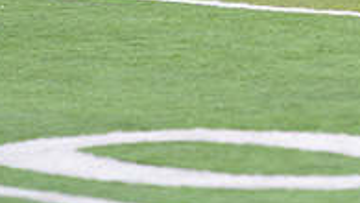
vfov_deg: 2.3
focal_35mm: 531
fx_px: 5072
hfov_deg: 4.1
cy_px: -199
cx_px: 221
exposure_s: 1/500
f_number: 4.5
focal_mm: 220
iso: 640
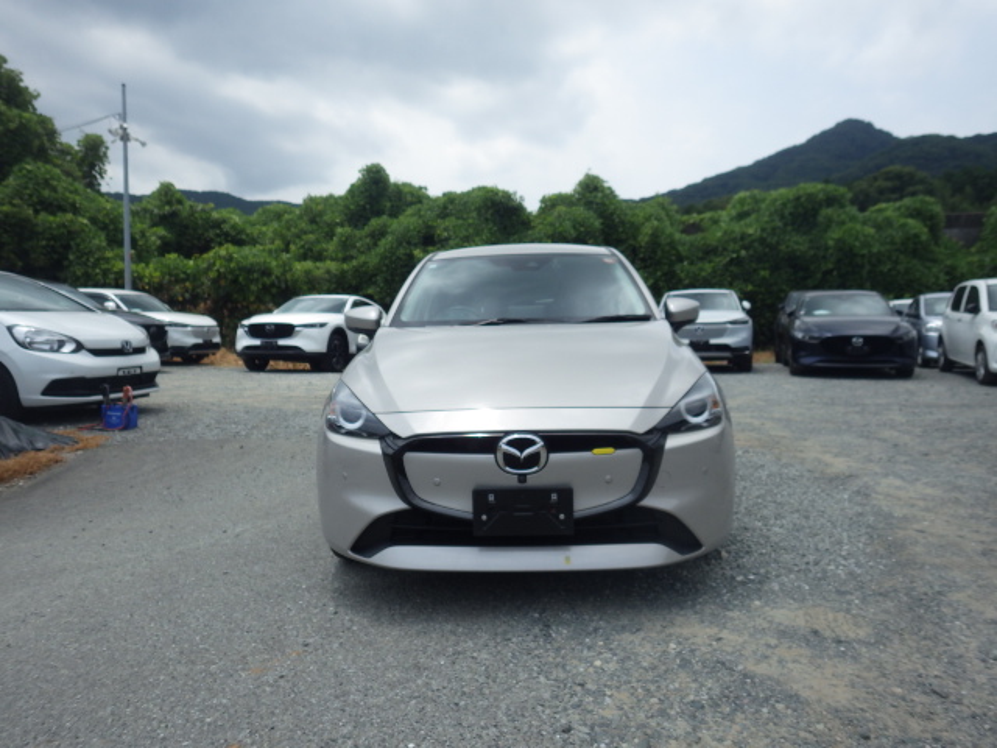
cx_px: 498
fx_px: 720
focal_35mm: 25
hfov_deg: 69.4
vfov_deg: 54.9
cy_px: 374
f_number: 7.9
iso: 125
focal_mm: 4.5
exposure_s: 1/320
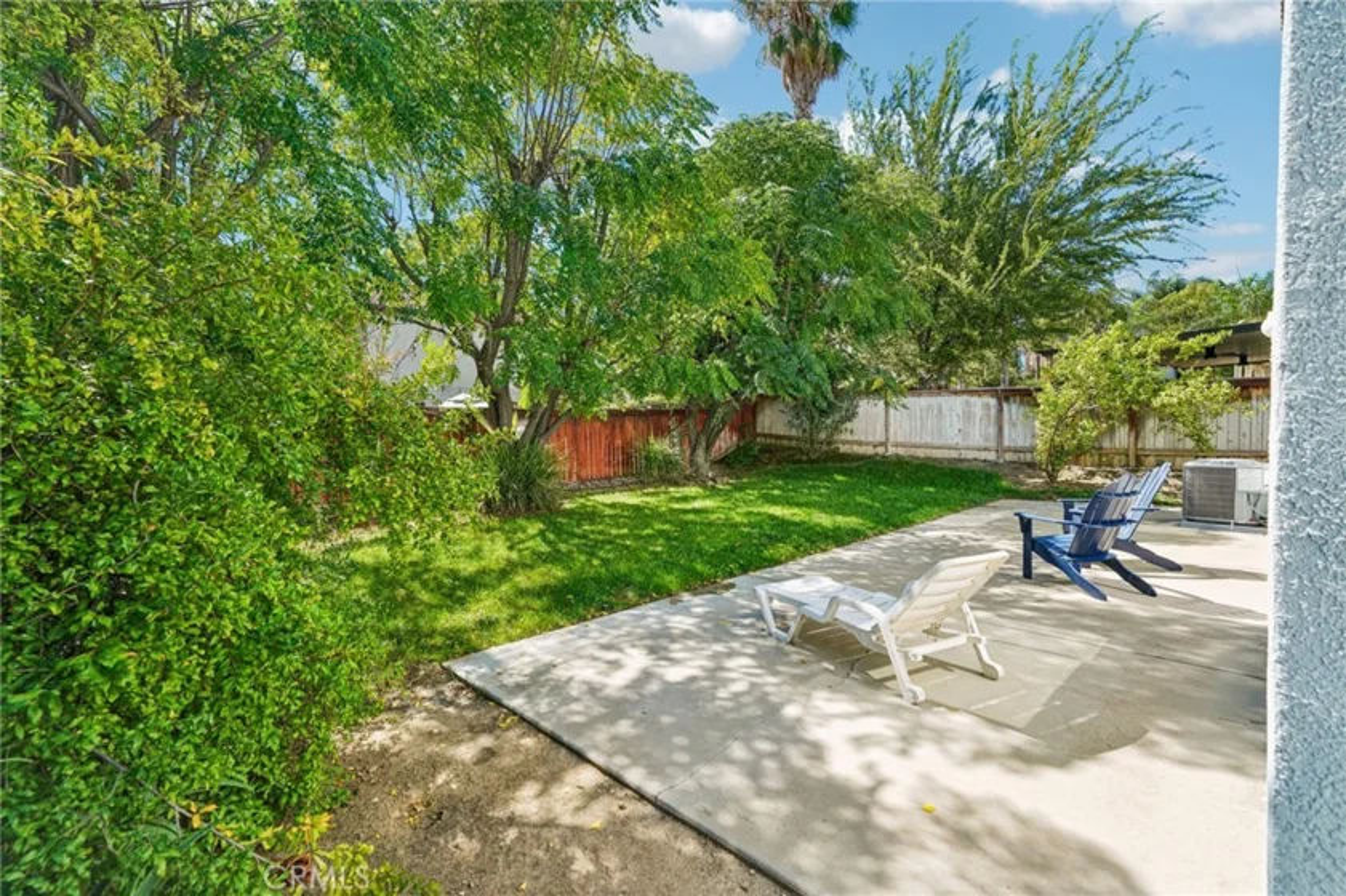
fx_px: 598
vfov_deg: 73.7
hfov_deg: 96.8
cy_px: 448
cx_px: 673
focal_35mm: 16
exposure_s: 1/60
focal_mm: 16
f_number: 8
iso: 100
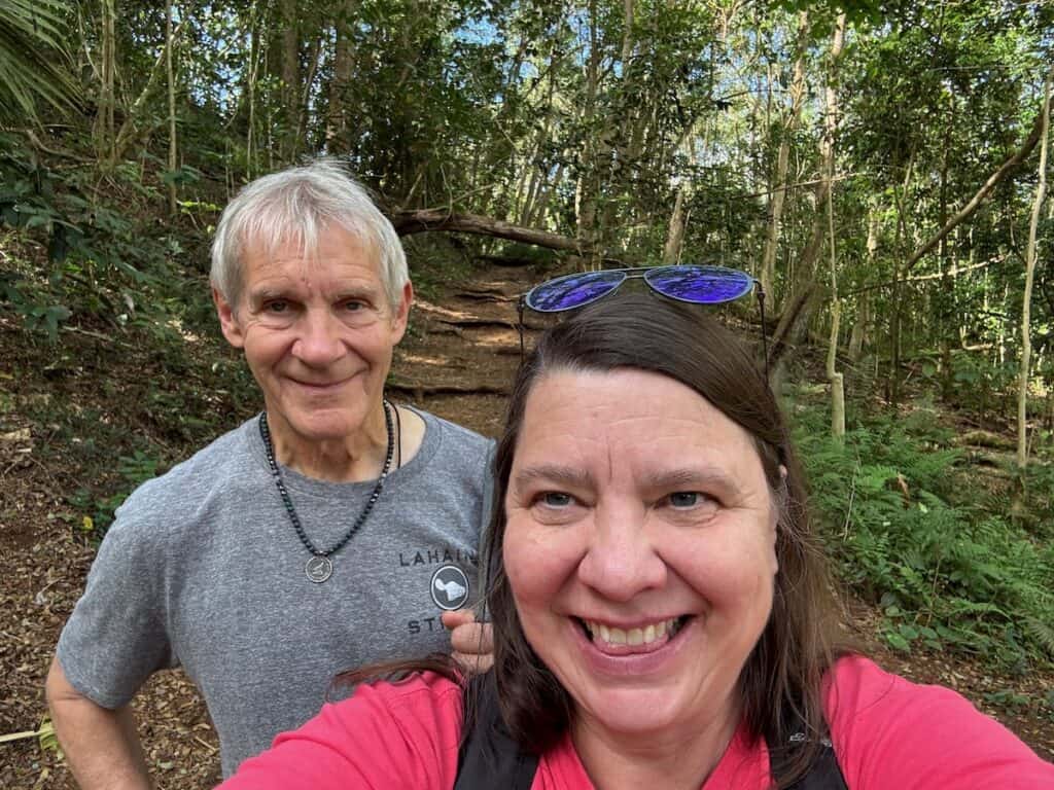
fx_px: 700
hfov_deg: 73.9
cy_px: 395
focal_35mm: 23
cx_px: 527
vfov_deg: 58.9
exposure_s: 1/121
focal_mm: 2.69
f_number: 1.9
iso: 80
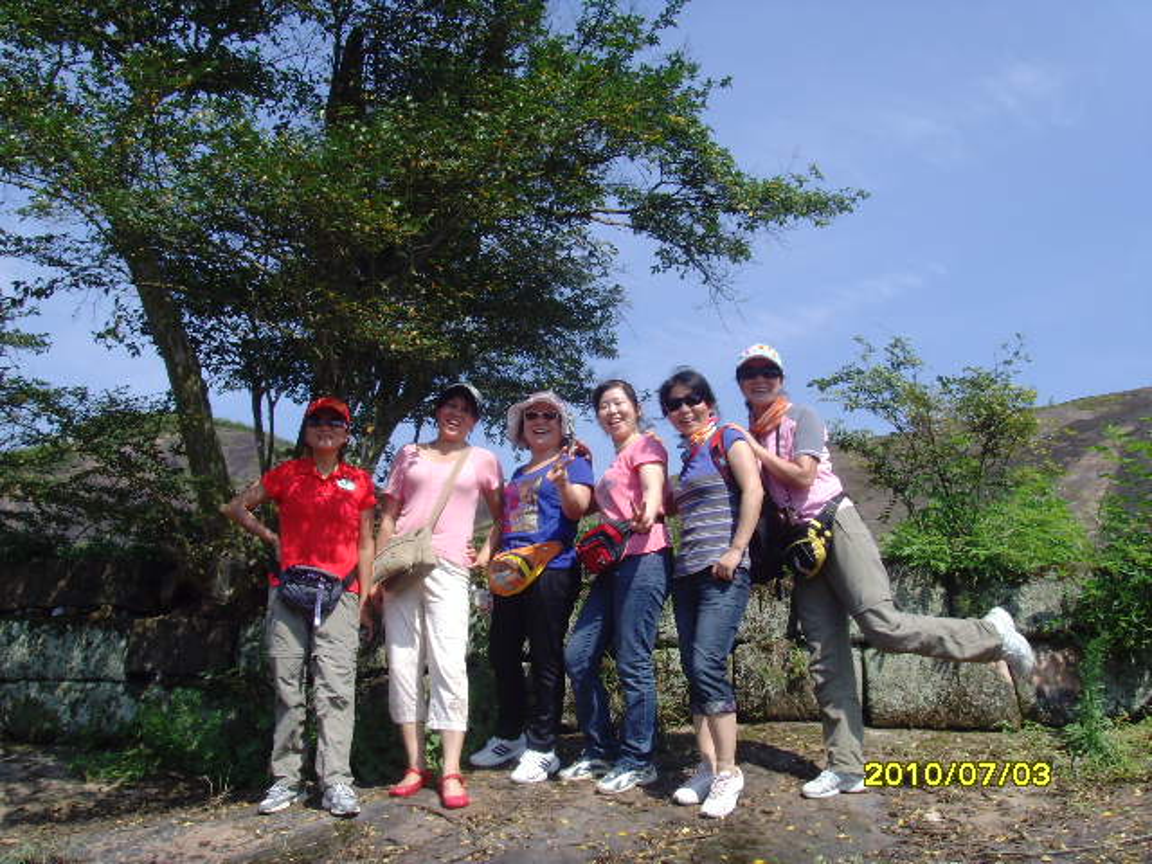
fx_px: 1298
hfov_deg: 47.9
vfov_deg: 36.8
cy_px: 432
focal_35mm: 39
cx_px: 576
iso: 80
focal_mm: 6.6
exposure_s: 1/250
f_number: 6.3
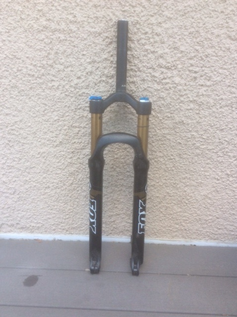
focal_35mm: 32
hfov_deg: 44.1
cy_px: 158
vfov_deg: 56.9
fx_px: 293
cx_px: 118
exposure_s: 1/140
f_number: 2.4
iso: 32
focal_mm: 3.3
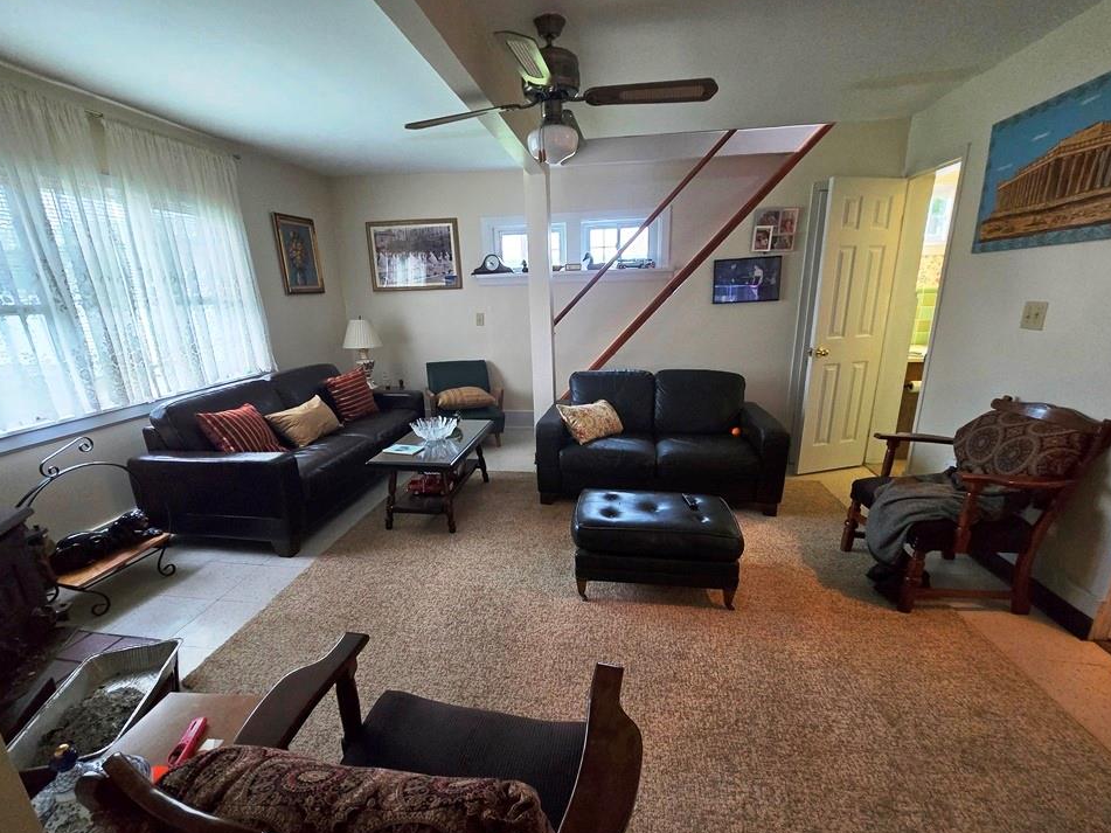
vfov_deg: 85.6
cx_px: 542
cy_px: 437
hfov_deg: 102.1
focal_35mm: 14
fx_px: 449
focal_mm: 2.2
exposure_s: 1/60
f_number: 2.2
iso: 640
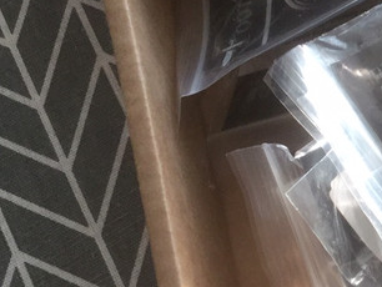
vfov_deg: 13.7
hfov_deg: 16.3
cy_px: 167
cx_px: 606
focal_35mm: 108
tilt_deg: -73.8
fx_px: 1193
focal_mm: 3.3
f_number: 2.4
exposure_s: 1/100
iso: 40
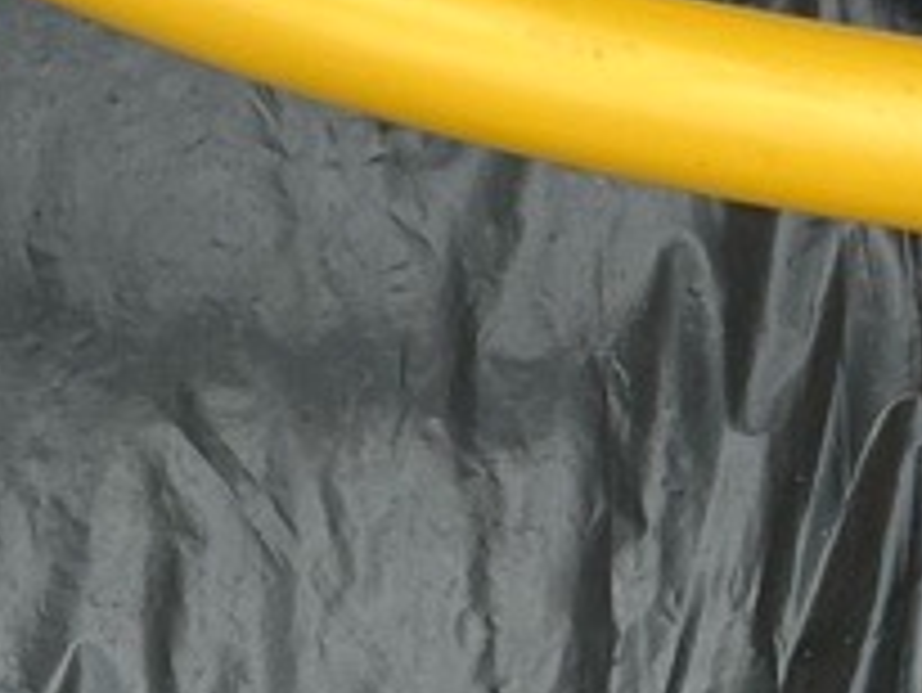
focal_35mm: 187
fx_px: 4984
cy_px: 684
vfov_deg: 7.9
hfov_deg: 10.5
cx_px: 144
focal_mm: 6.86
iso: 80
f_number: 1.78
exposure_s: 1/1517
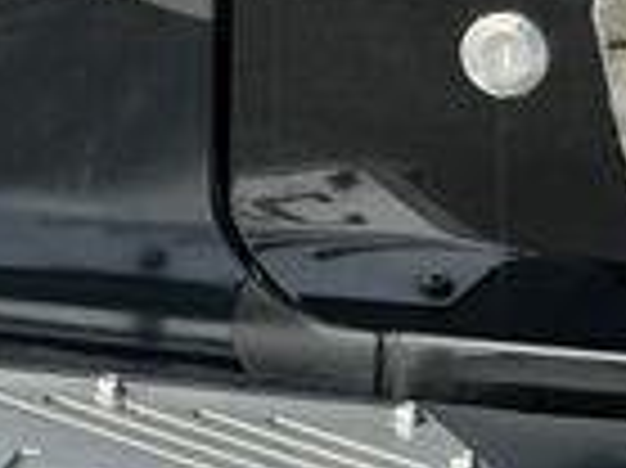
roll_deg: -2.1
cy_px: -104
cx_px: 158
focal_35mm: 221
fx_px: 3993
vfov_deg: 6.7
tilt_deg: -15.5
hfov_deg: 9.0
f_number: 1.78
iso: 50
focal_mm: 6.76
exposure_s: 1/177
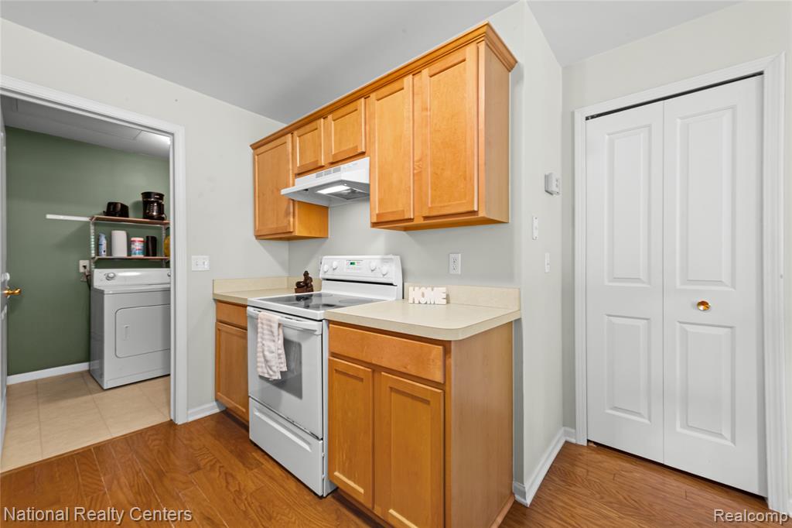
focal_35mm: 14
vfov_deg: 81.2
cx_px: 396
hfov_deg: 104.3
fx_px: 308
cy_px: 264
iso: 400
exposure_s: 1.3
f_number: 10
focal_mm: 14
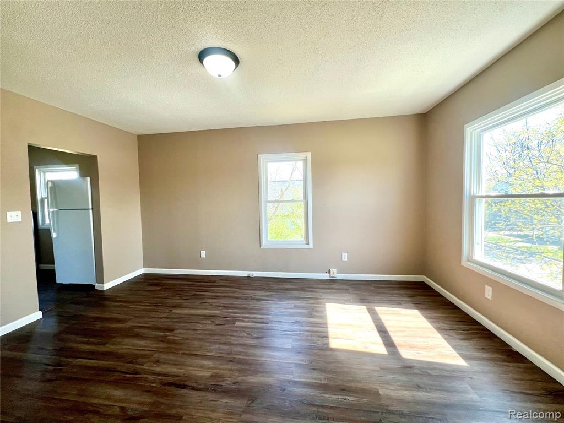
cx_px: 282
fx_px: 212
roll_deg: +1.7
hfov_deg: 106.2
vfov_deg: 89.9
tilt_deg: -3.7
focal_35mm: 13
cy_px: 212
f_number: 1.8
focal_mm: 1.57
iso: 50
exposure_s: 1/99
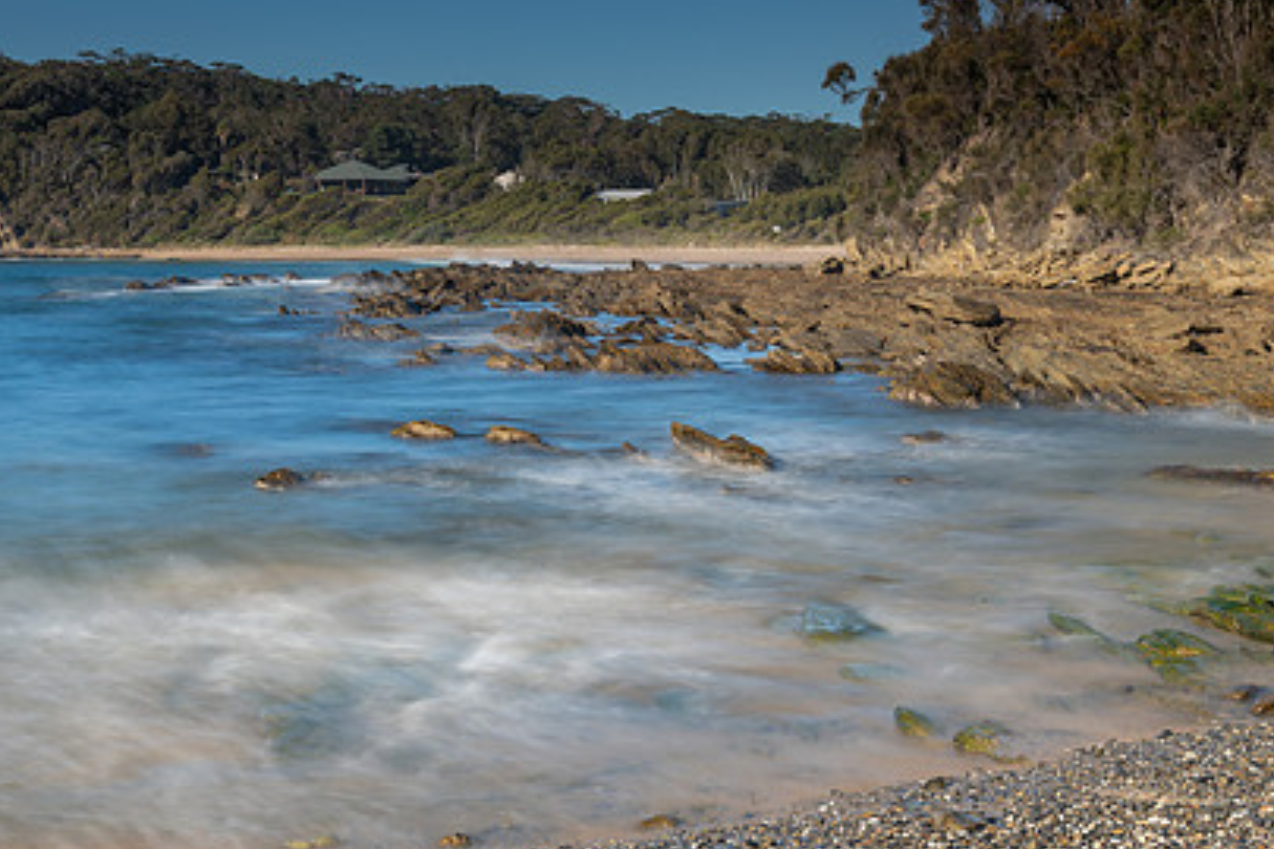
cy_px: 263
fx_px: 2442
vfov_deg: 19.7
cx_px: 422
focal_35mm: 69
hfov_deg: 29.0
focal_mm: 48
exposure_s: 4
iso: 31
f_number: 8
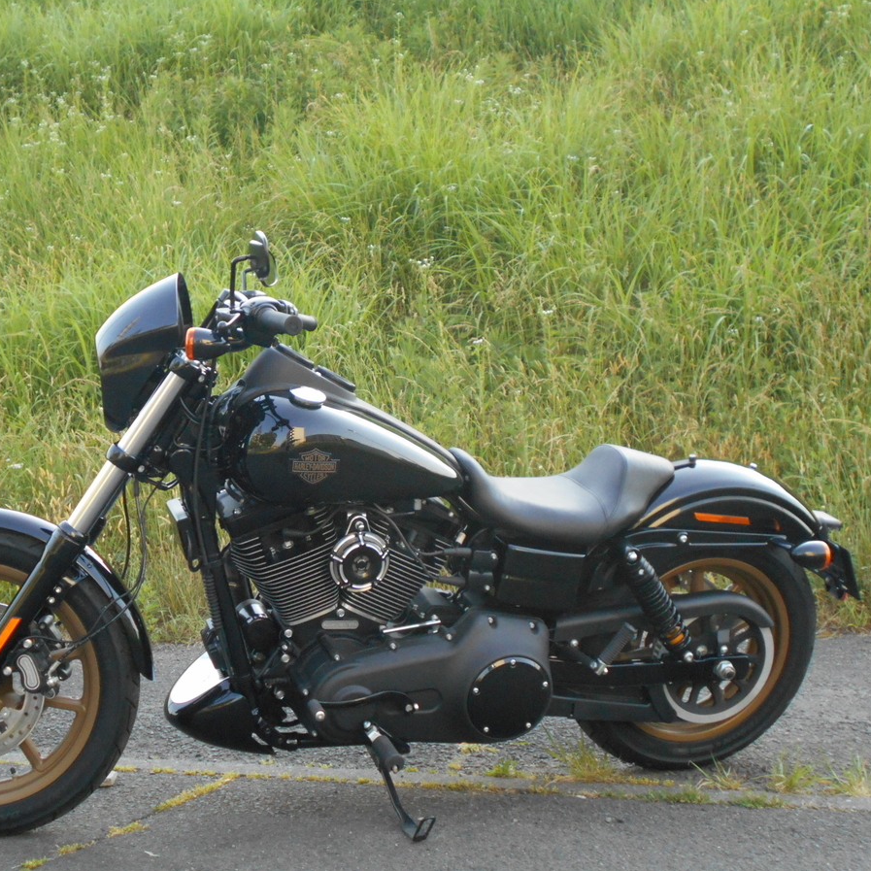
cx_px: 341
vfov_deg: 32.8
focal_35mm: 52
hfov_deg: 32.7
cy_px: 436
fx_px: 1480
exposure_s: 1/250
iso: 320
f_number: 4.2
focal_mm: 7.7
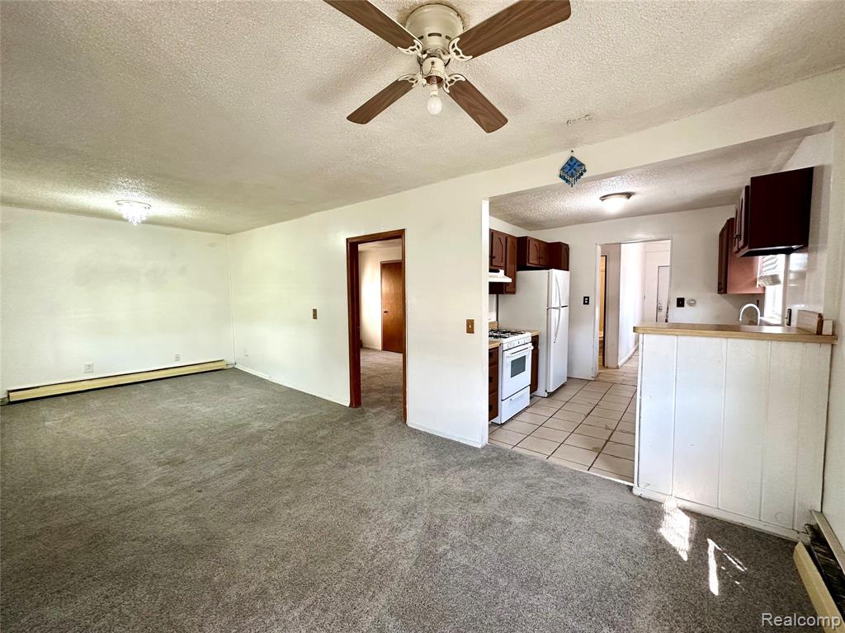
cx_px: 422
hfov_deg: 102.1
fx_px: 342
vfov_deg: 85.7
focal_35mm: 14
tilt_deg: -4.1
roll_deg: +0.5
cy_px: 316
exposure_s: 1/99
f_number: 2.2
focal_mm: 2.22
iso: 250
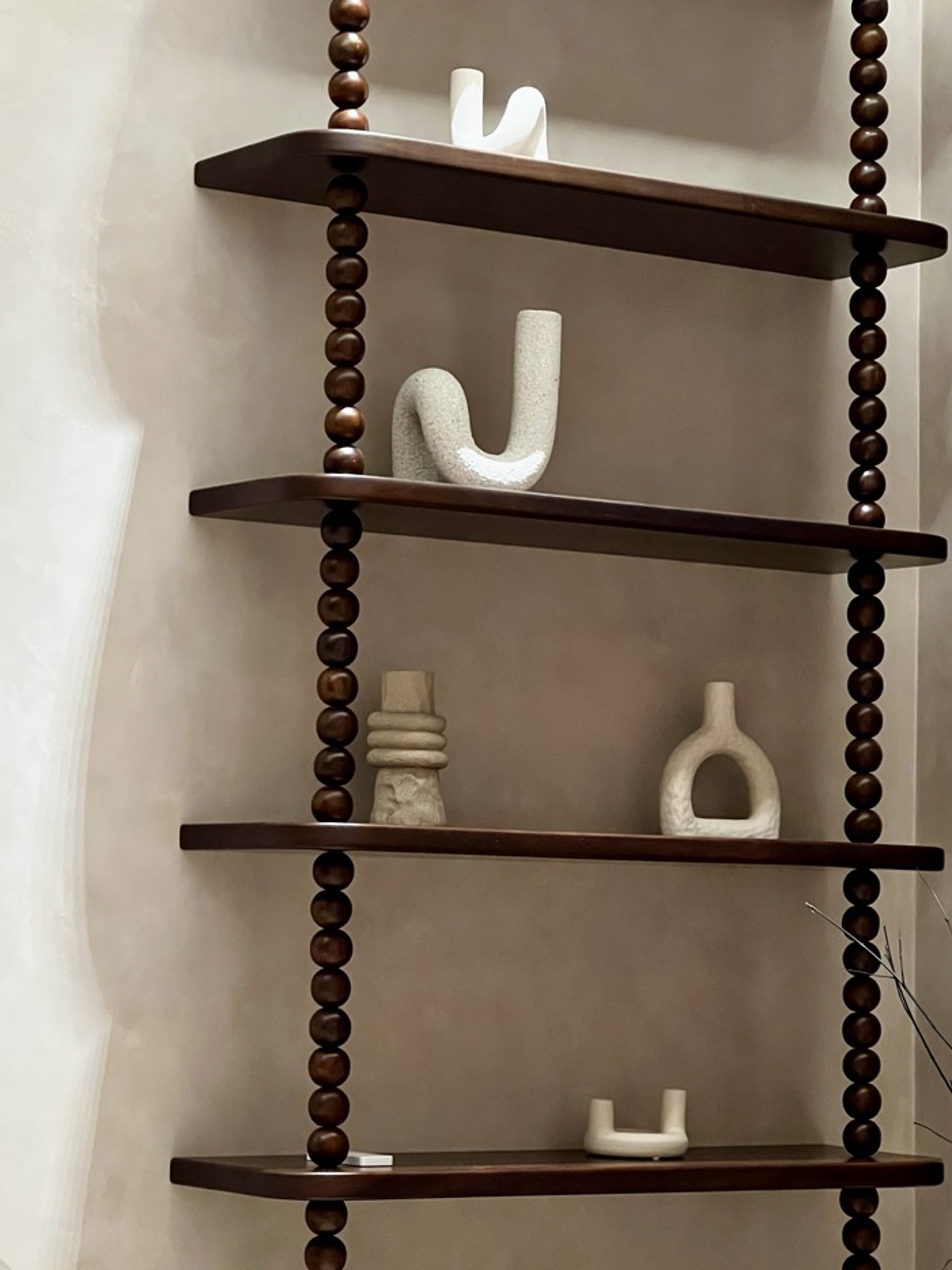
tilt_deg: +6.4
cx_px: 575
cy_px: 628
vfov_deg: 19.8
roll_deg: -1.1
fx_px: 3629
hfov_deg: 14.9
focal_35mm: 99
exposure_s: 1/34
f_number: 2.8
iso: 640
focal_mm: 9
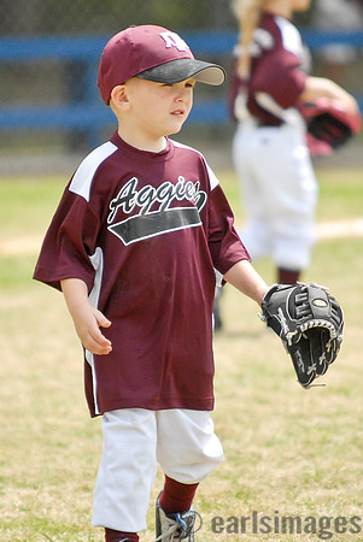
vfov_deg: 6.9
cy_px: 271
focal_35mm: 300
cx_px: 182
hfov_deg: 4.6
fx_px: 4527
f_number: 2.8
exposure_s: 1/6400
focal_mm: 200
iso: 800
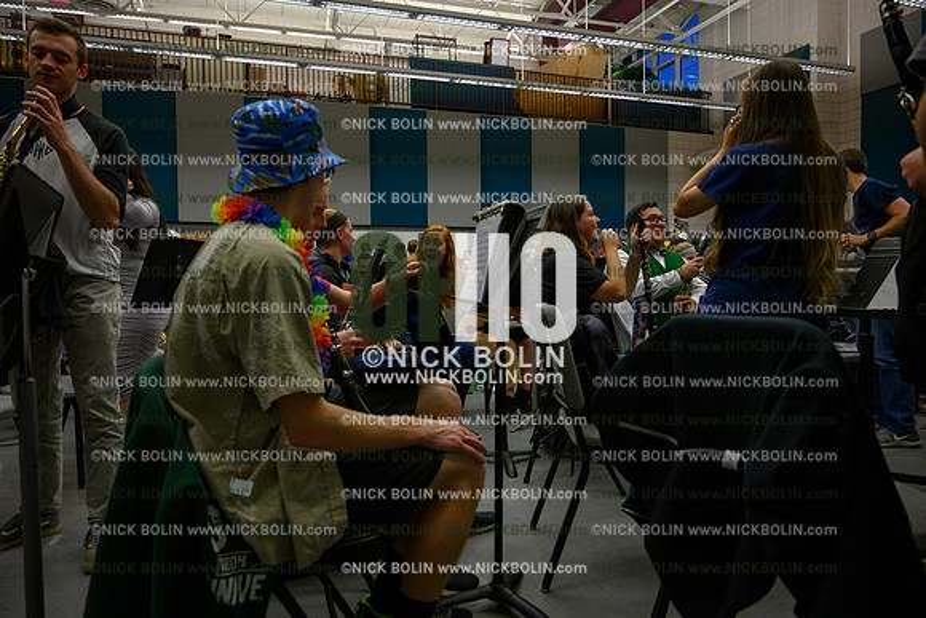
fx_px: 617
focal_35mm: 24
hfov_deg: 73.7
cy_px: 309
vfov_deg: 53.2
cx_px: 463
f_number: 4
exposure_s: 1/320
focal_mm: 24
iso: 4000
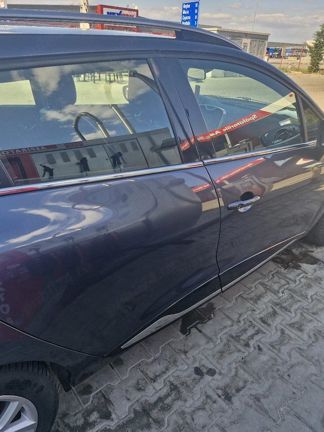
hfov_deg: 58.9
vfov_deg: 73.9
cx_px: 162
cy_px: 216
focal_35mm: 23
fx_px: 287
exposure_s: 1/333
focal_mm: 5.54
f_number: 1.8
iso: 50
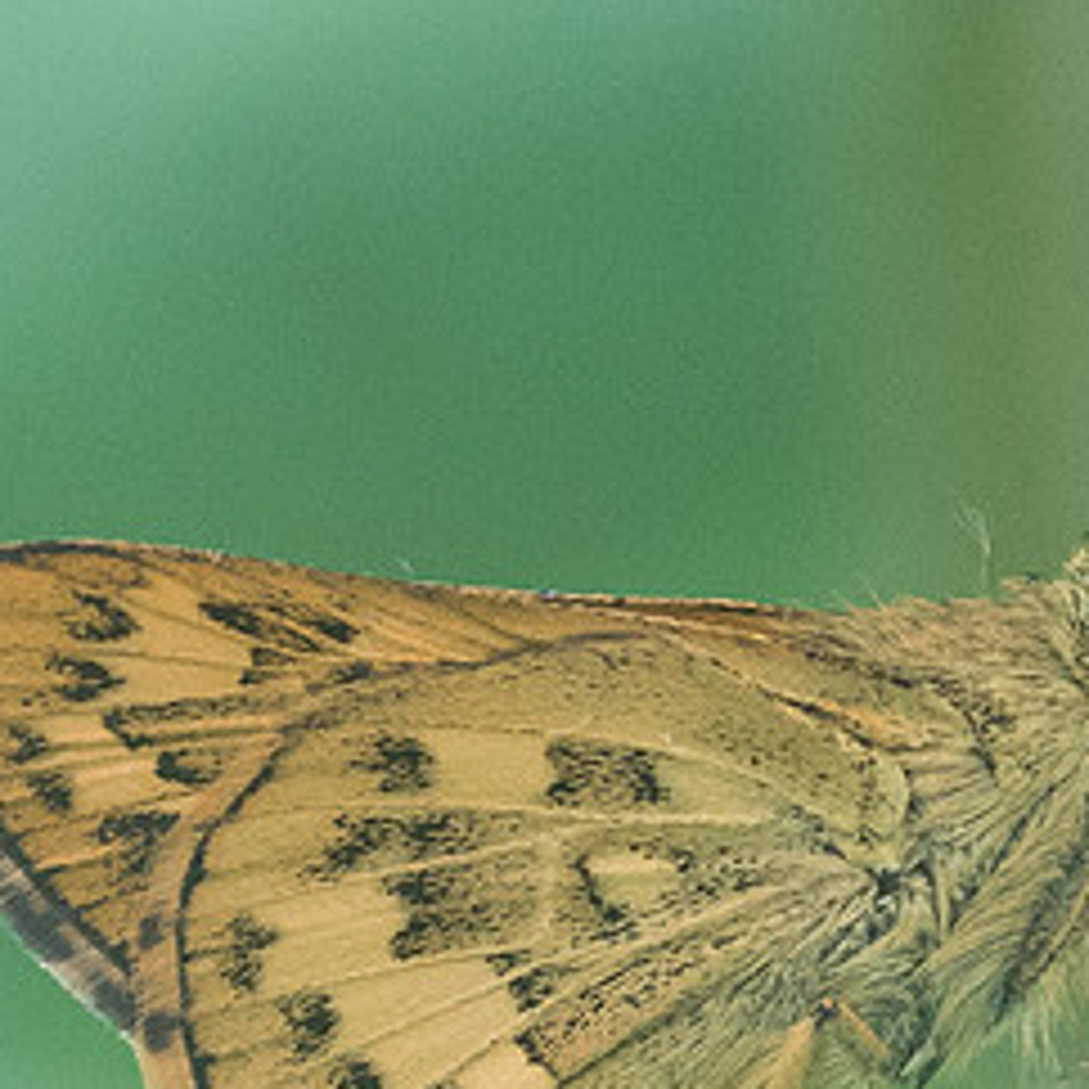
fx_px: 45629
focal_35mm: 1282
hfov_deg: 1.4
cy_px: 1144
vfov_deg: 1.4
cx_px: 502
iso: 800
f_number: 6.3
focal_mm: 150
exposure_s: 1/320
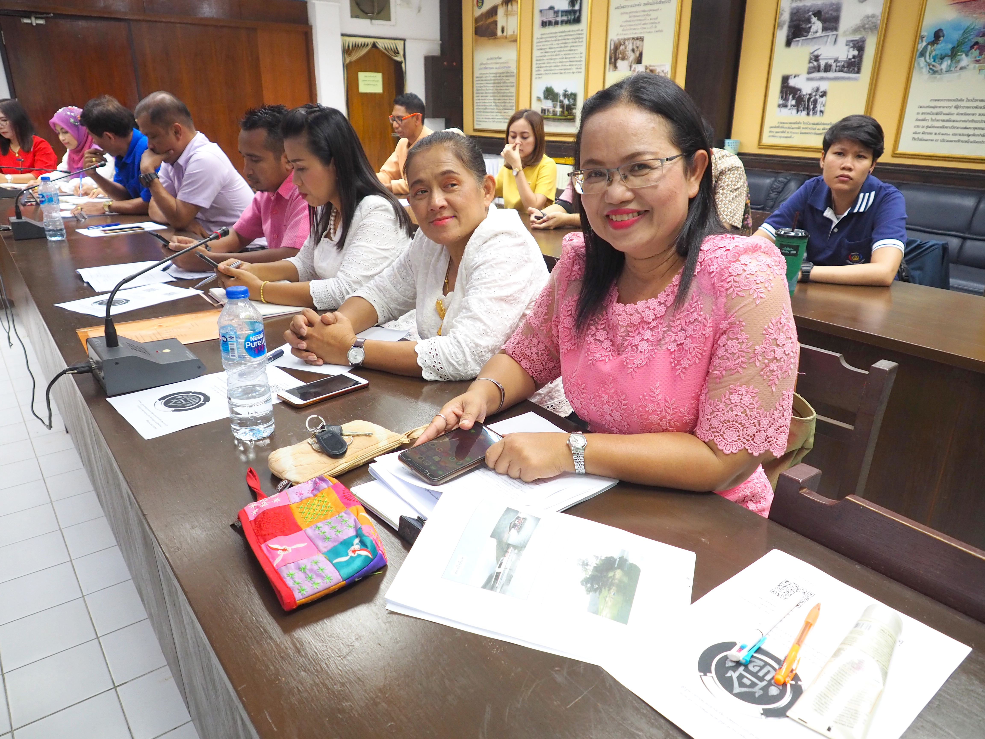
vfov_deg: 56.8
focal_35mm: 24
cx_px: 492
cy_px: 370
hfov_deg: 71.6
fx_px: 683
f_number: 3.5
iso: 800
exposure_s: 1/60
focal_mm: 12
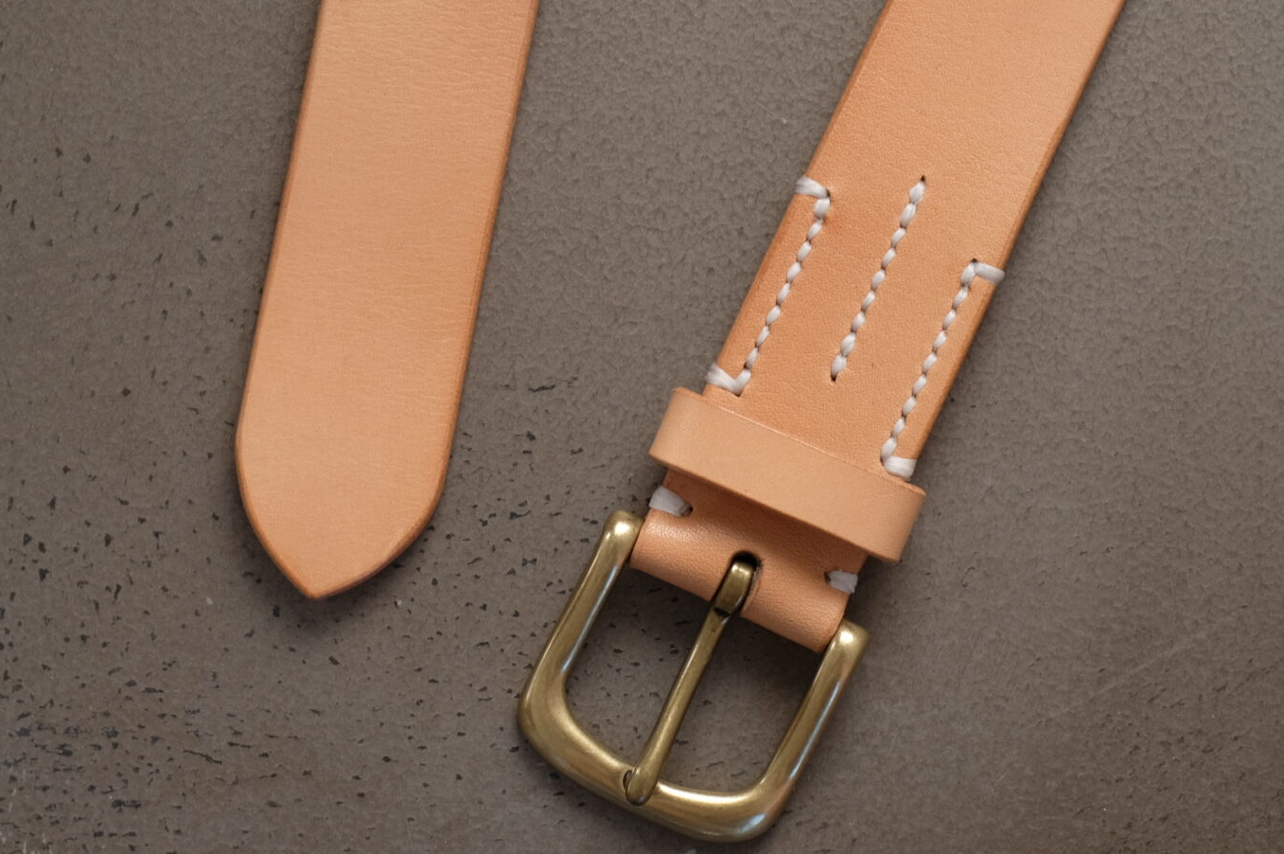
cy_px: 147
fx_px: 3563
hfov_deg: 20.4
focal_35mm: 100
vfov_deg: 13.6
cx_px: 495
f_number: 5
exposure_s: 1/75
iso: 200
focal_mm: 35
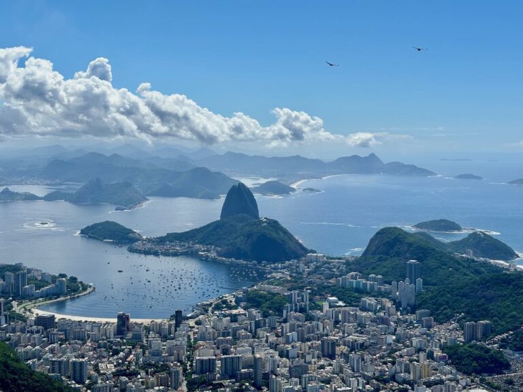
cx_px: 262
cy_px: 196
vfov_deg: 28.0
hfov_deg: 36.8
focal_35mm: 52
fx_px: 786
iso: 40
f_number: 1.6
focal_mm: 5.96
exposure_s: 1/6329
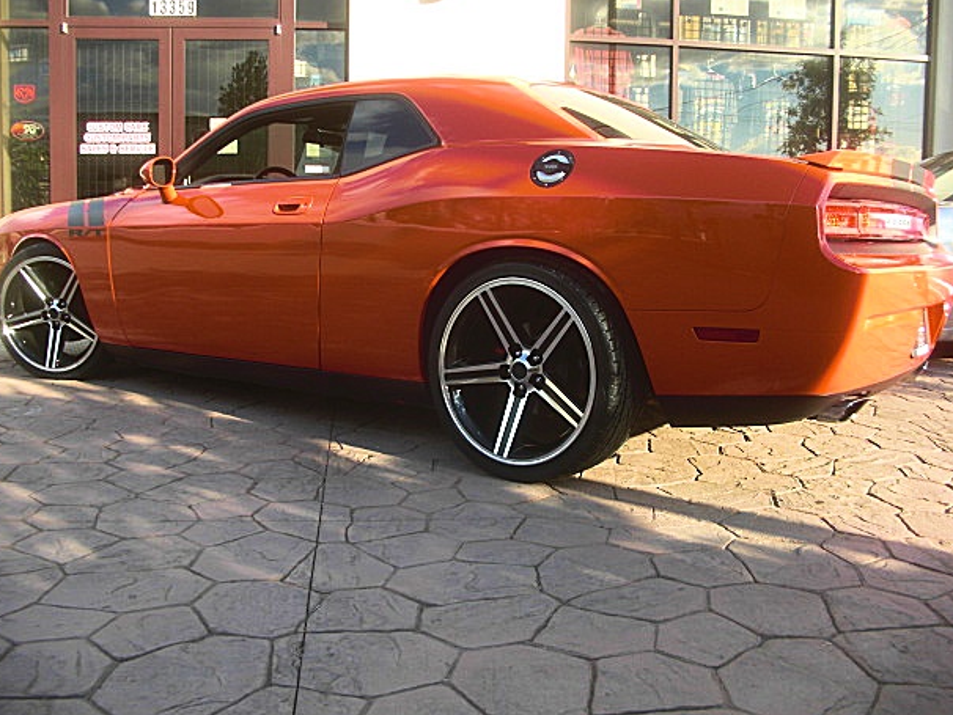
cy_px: 339
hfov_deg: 49.0
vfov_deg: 37.7
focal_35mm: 38
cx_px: 480
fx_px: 1047
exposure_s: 1/200
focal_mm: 6.3
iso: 50
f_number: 2.8
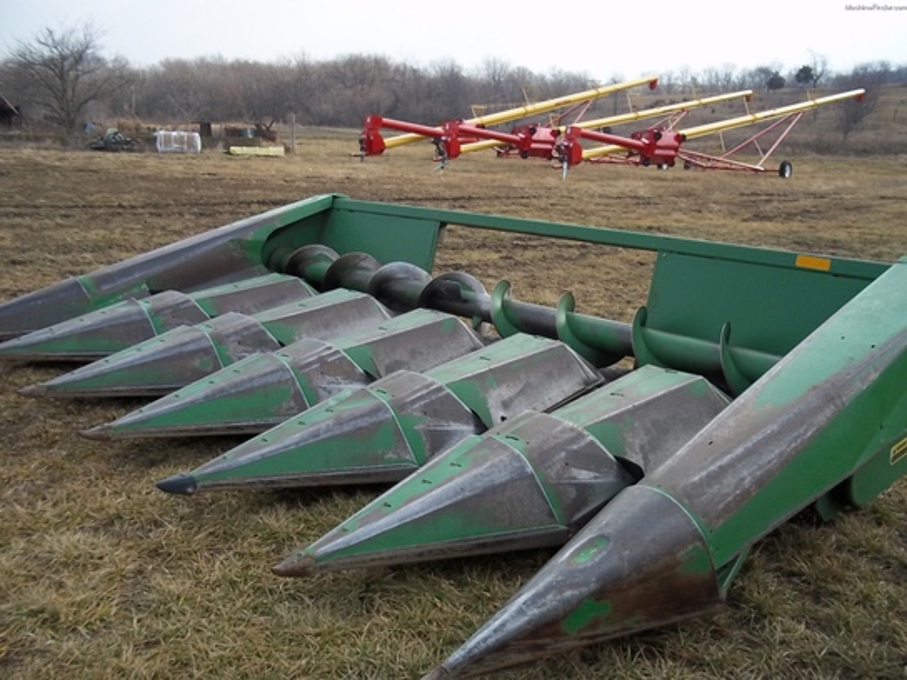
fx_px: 943
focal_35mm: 36
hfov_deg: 51.4
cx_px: 454
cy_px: 340
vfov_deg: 39.7
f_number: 3.1
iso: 80
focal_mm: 6.5
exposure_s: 1/400
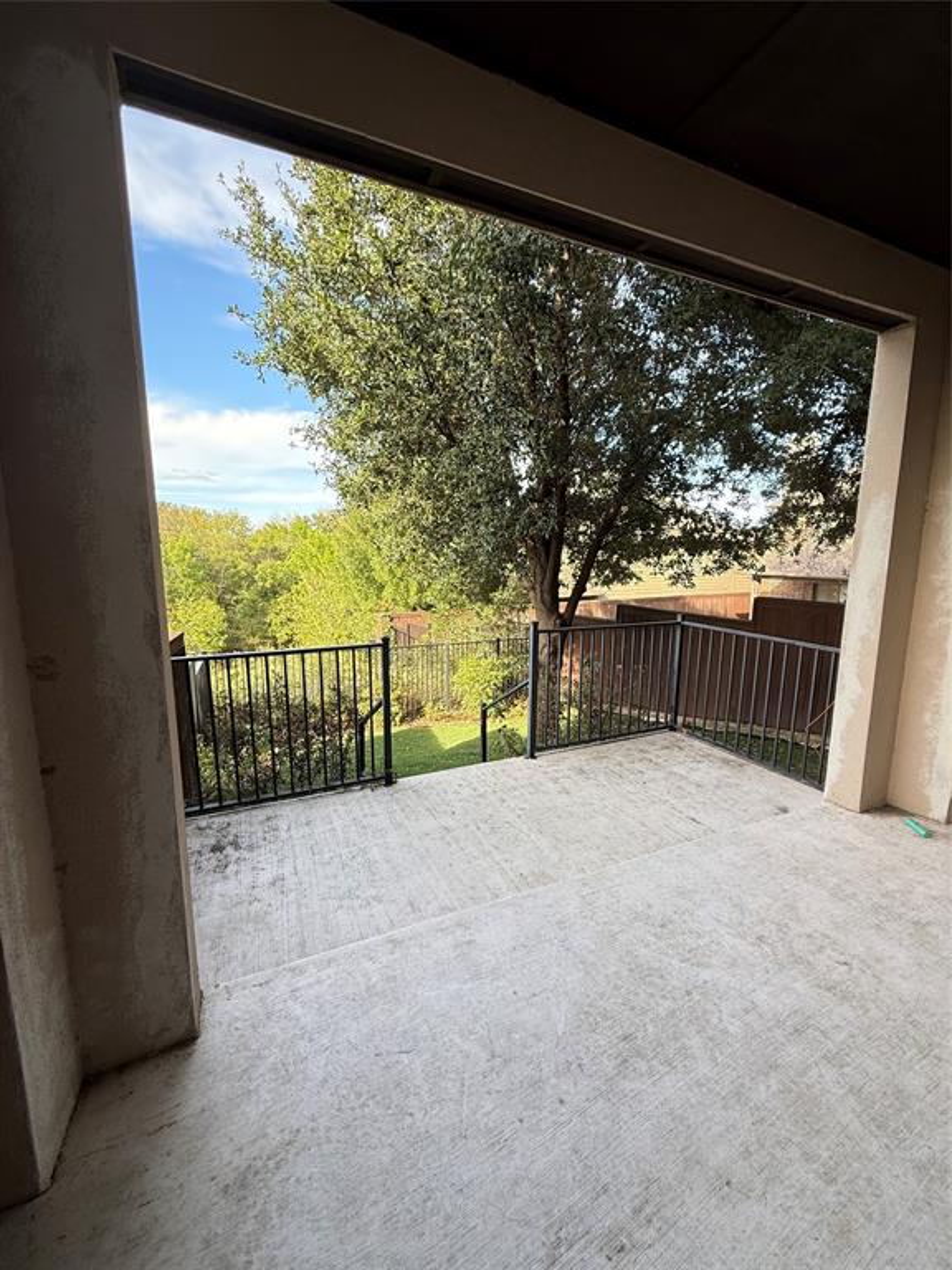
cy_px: 635
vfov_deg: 102.1
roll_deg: -0.4
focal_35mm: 14
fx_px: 513
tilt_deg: -9.6
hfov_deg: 85.7
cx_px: 476
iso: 64
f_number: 2.2
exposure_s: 1/253
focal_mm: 2.22
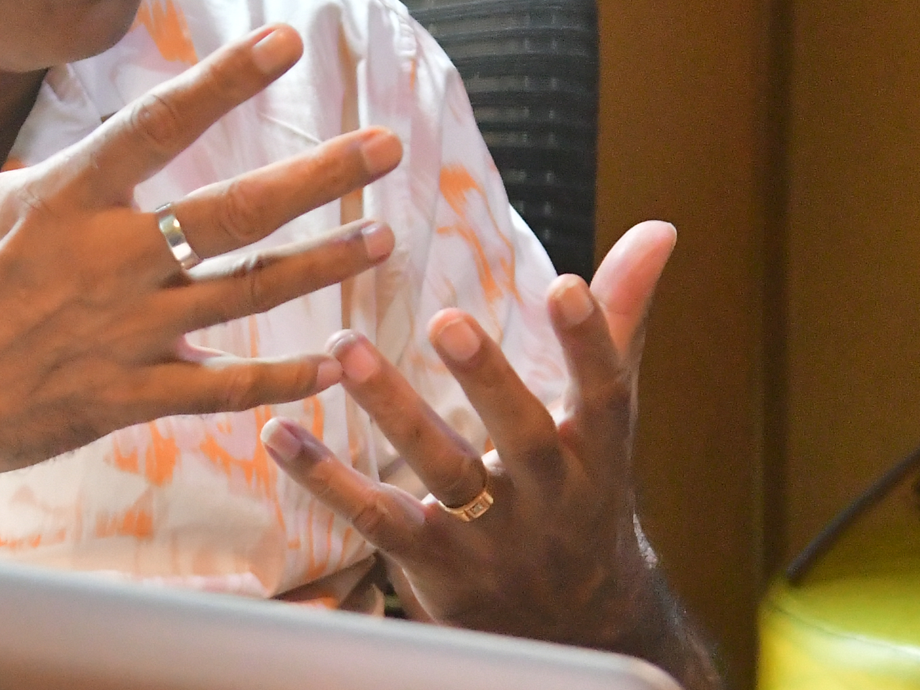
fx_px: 7149
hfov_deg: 7.3
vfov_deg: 5.5
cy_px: -84
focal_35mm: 269
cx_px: 44
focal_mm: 65
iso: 4000
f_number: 4
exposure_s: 1/250
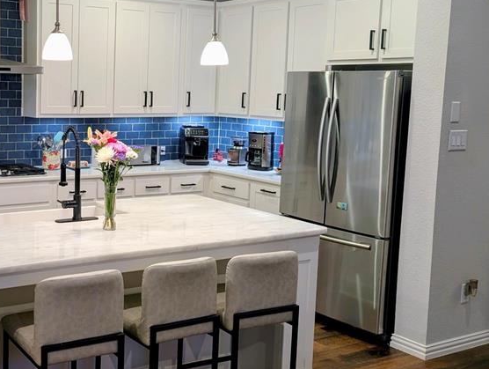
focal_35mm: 44
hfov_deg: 40.4
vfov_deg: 32.9
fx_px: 623
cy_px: 146
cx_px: 72
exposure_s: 1/24
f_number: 1.68
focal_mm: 6.9
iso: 40
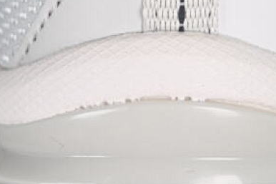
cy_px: -32
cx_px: 174
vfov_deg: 6.5
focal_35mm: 210
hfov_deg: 9.8
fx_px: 1609
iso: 160
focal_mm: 50
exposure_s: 1/80
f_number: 7.1
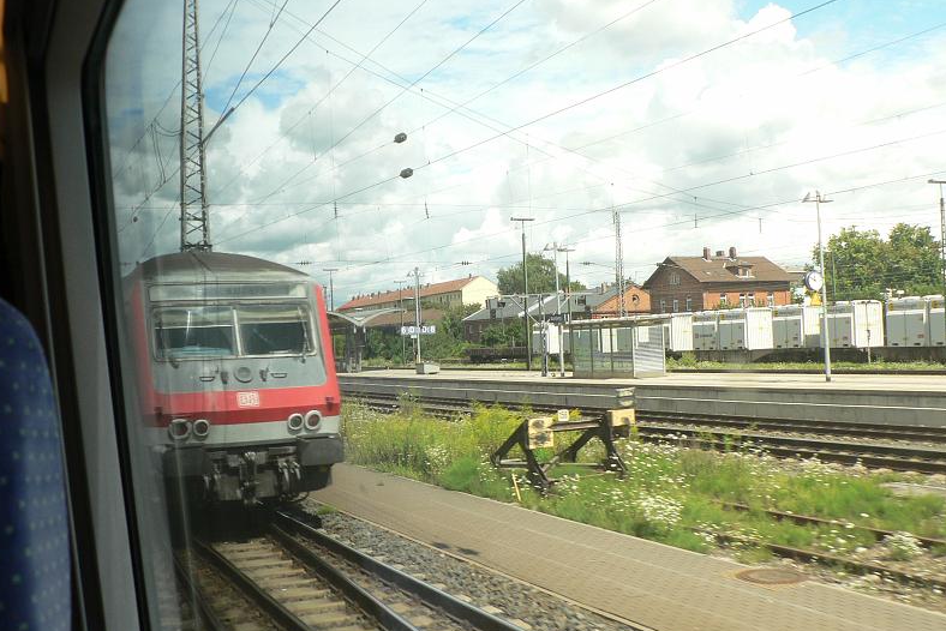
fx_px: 999
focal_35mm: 38
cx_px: 471
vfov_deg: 35.1
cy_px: 314
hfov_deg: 50.7
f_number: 3.6
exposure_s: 1/160
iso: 80
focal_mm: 6
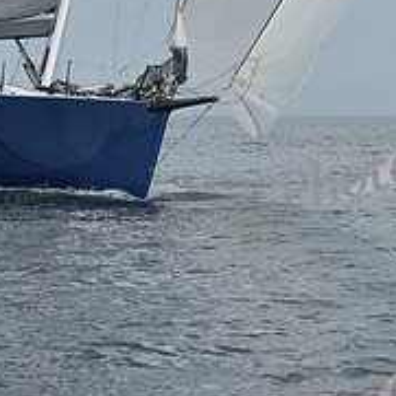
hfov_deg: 8.0
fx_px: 2821
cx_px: 166
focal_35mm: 218
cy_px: 75
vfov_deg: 8.0
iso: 250
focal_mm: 80
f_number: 5
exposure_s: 1/800
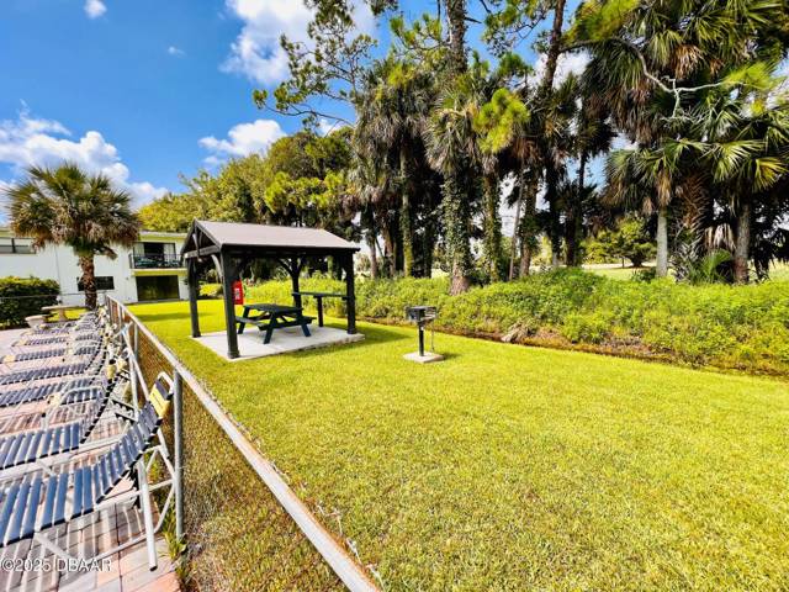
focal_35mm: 13
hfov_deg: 106.2
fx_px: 296
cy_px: 296
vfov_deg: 89.9
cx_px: 394
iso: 32
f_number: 1.8
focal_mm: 1.57
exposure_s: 1/521
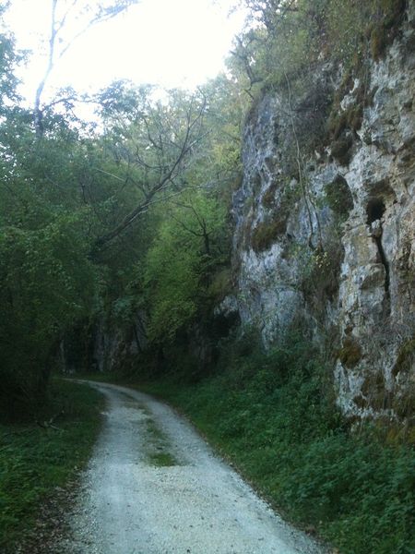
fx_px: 559
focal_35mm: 35
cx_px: 208
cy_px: 277
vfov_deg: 52.6
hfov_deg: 40.7
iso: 64
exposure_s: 1/30
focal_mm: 3.85
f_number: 2.8
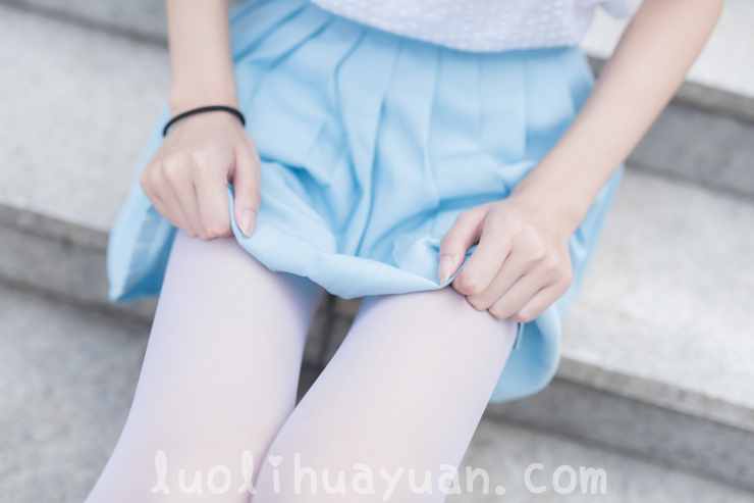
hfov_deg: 54.4
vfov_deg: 37.8
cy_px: 252
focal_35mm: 35
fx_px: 733
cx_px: 377
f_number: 2.2
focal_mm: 35
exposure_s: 1/400
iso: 100
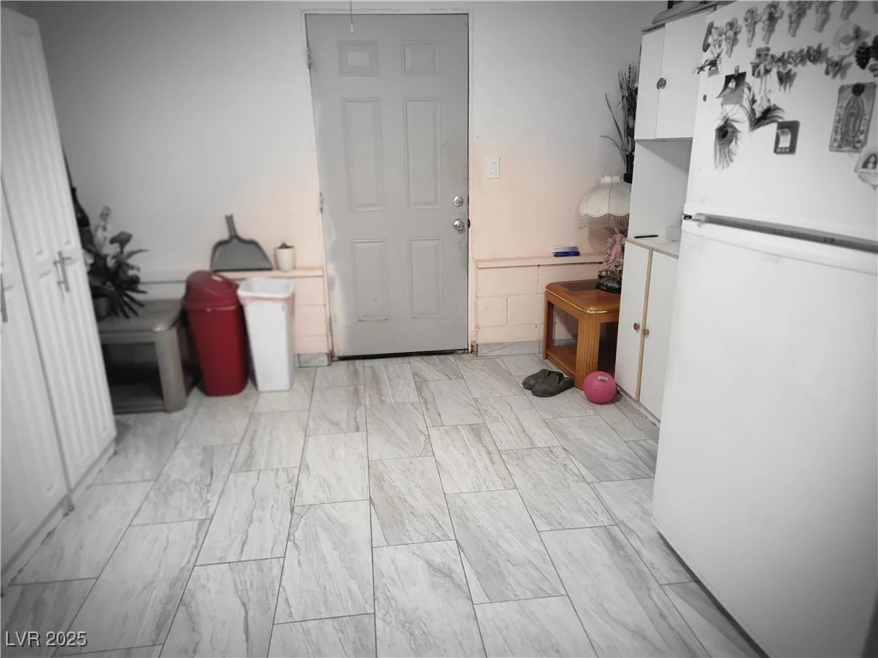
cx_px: 439
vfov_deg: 58.9
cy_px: 329
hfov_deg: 73.9
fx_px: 583
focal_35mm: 23
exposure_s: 1/120
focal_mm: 5.4
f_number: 1.8
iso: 640
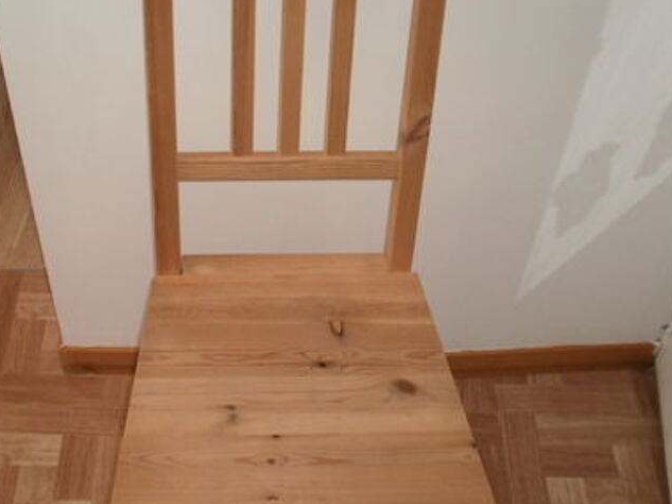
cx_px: 248
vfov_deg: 29.6
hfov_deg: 38.7
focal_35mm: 49
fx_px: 951
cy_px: 269
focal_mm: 5.45
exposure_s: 1/30
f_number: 2.9
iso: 125
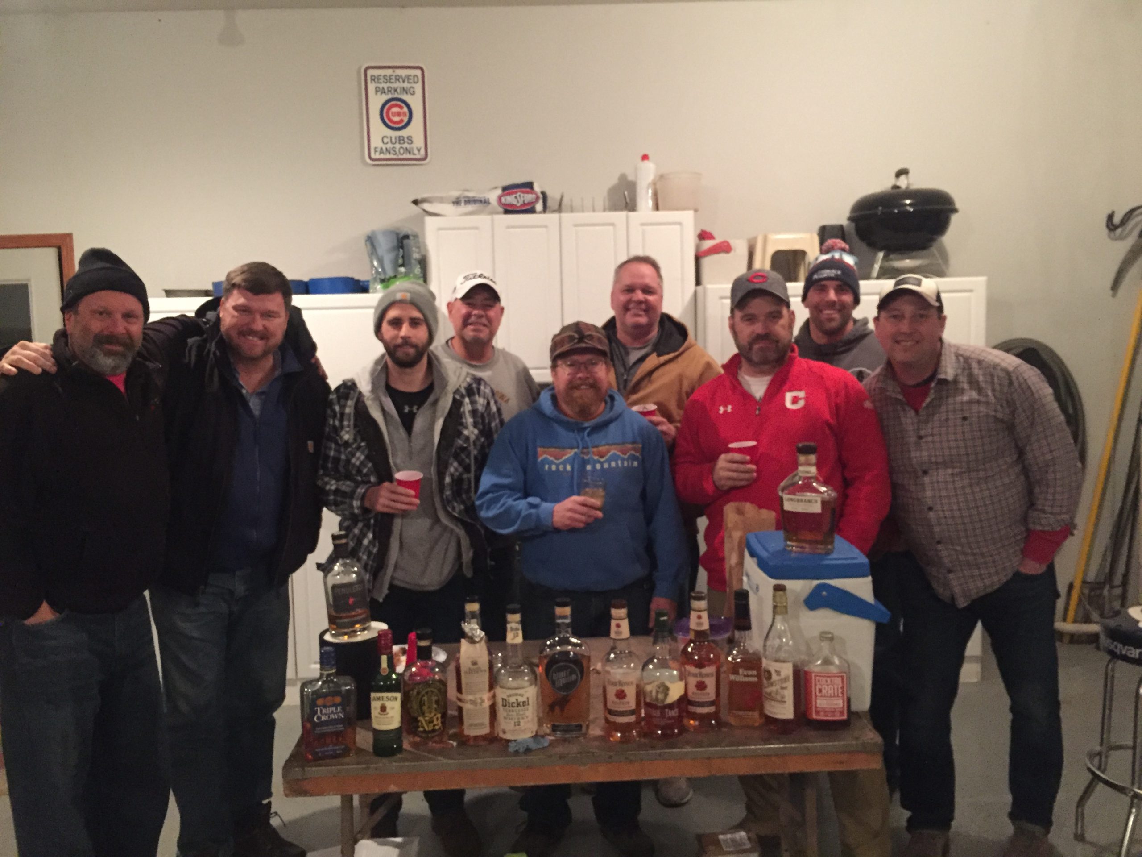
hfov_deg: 61.7
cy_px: 428
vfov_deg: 48.2
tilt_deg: -4.8
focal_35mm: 29
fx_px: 957
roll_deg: +1.8
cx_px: 571
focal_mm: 4.15
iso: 400
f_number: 2.2
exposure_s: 1/15
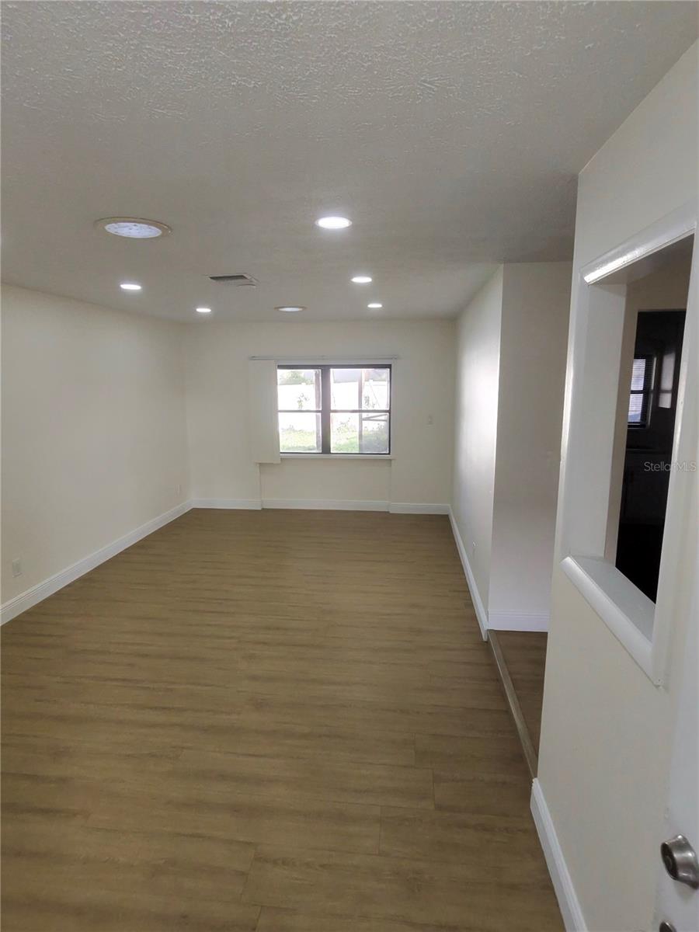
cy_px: 466
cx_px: 350
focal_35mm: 13
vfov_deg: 106.2
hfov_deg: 89.9
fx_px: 350
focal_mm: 2.24
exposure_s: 1/59.9
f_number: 2.2
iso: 80
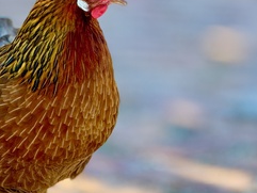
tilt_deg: -12.6
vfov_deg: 7.5
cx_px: 77
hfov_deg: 9.9
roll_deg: +1.1
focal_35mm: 199
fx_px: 1478
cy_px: 101
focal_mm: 15.66
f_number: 2.8
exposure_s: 1/99
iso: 64
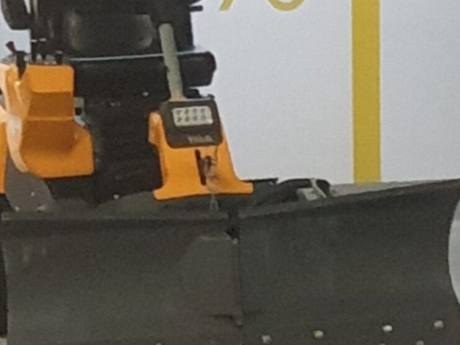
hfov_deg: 26.9
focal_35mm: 72
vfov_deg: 20.4
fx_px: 956
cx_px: 168
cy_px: 158
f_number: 2.4
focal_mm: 6
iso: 250
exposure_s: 1/33
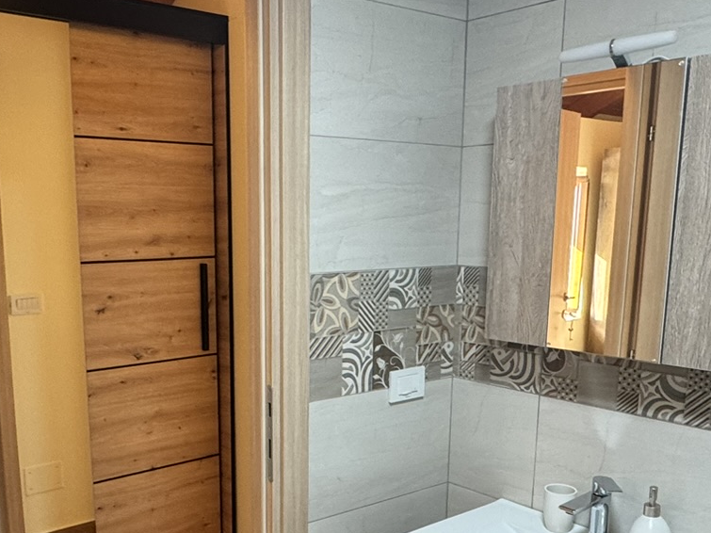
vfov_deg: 37.1
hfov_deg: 48.7
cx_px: 287
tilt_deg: -10.8
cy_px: 372
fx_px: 780
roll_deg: +0.0
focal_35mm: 38
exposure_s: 1/50
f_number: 2.2
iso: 200
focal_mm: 2.22
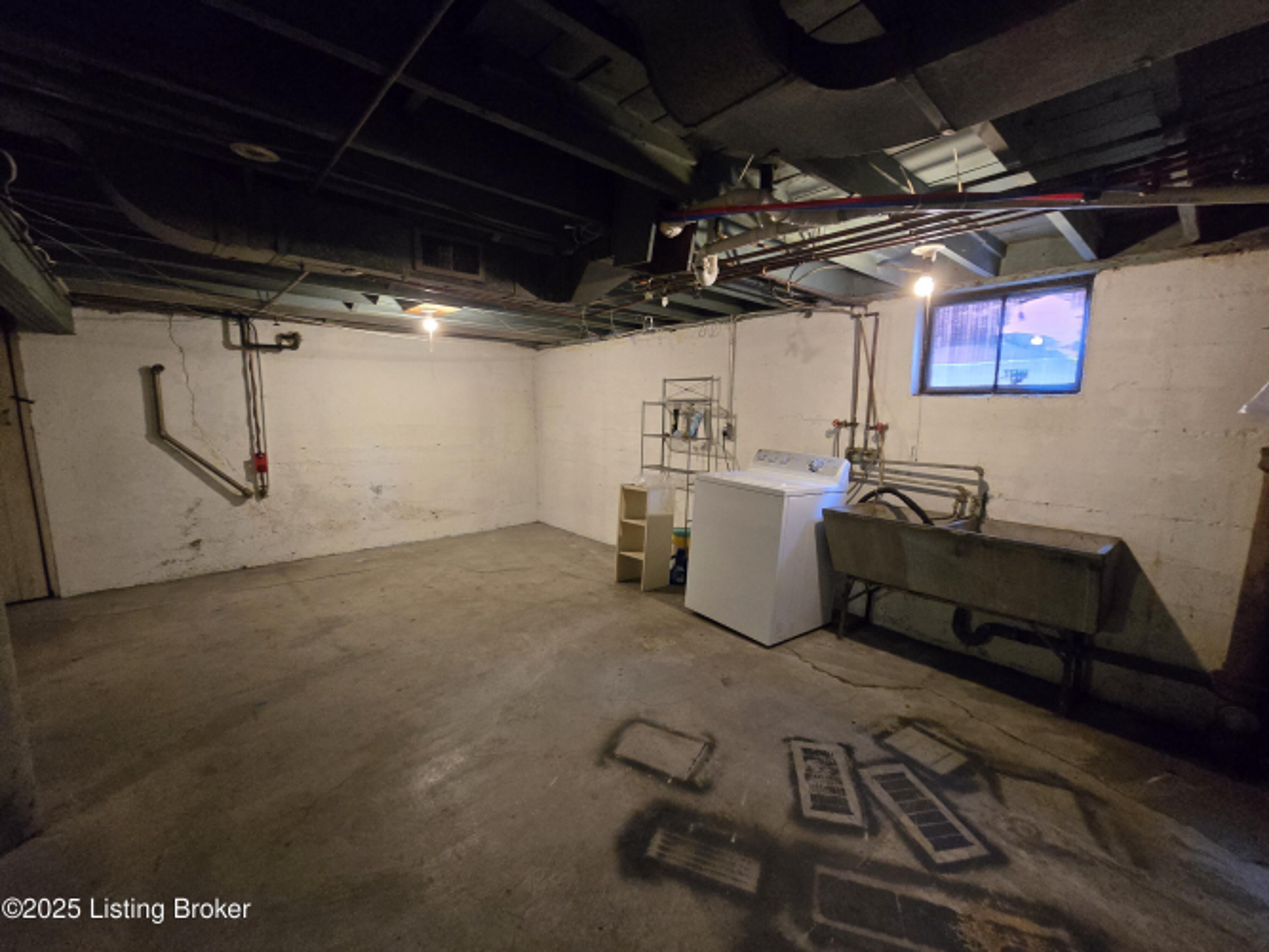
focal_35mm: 13
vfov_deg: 89.9
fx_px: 476
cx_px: 634
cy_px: 476
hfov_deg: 106.2
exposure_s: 1/60
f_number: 2.2
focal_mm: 2.2
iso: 1000
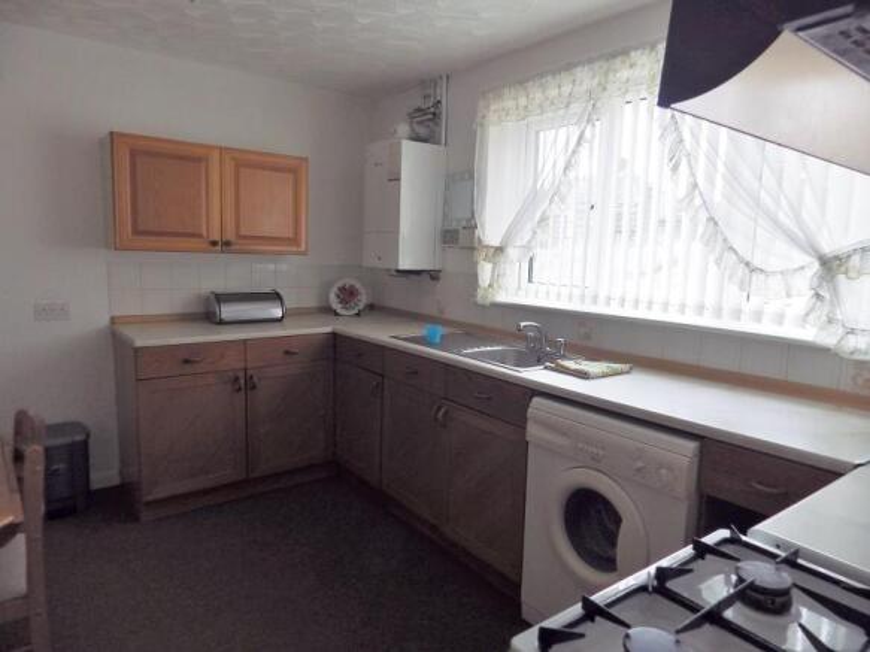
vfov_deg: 61.1
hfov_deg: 76.4
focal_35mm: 22
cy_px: 326
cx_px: 435
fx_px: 553
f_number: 3.1
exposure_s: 1/100
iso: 200
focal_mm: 4
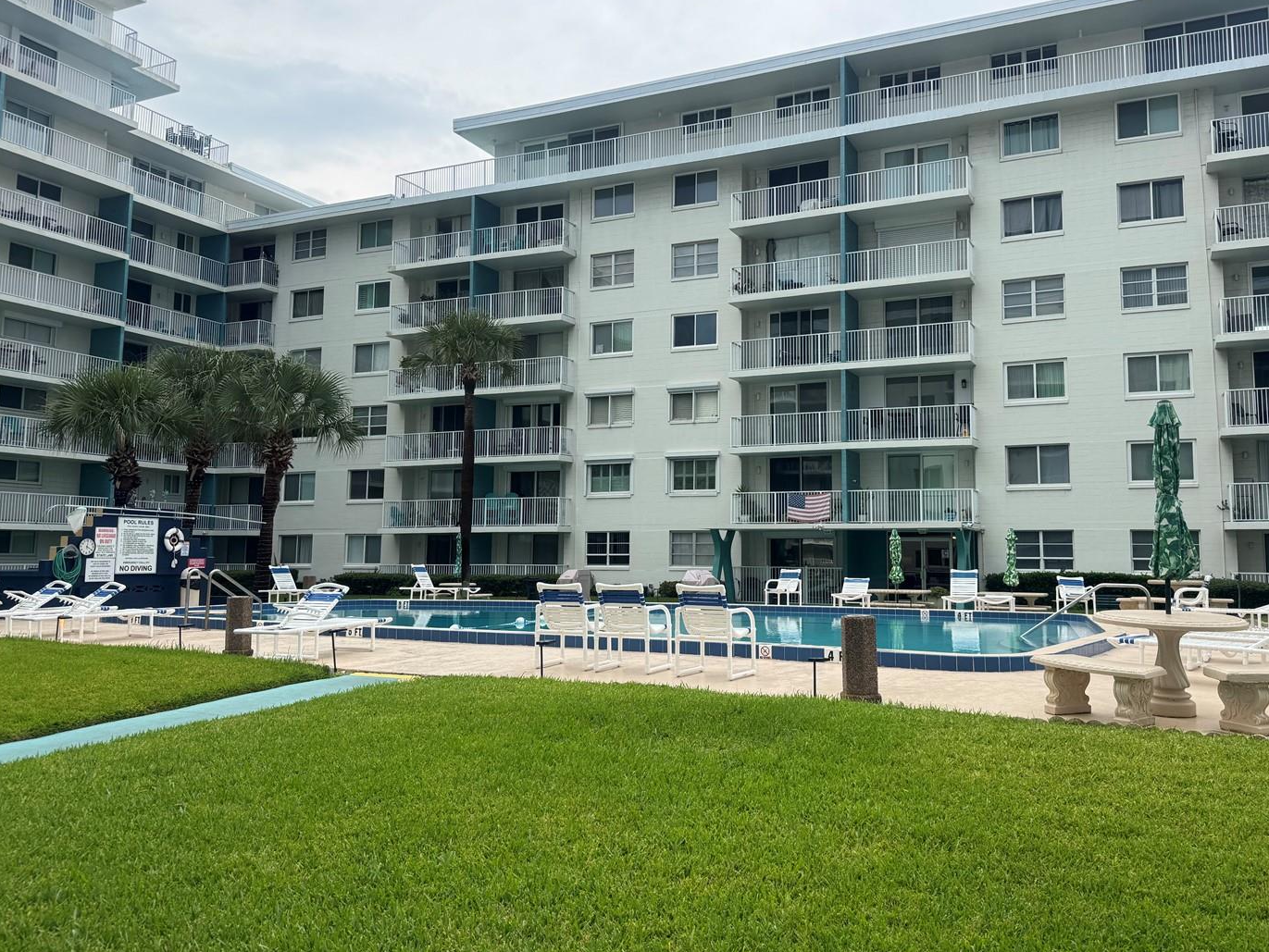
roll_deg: +0.1
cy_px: 444
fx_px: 1027
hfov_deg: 63.2
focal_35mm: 28
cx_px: 708
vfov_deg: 49.7
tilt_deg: +5.9
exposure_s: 1/1425
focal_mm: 6.76
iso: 80
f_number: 1.78
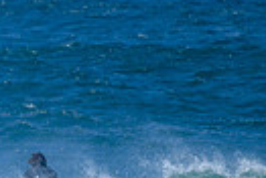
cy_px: 280
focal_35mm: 2474
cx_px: -242
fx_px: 18322
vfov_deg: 0.6
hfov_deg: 0.8
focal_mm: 560
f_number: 8
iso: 500
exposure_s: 1/2000
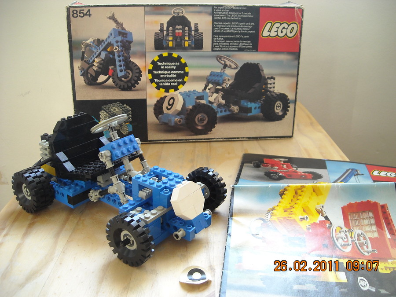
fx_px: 400
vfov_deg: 40.7
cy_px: 148
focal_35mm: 35
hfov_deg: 52.6
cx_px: 198
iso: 135
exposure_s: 1/60
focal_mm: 5.7
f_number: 2.8
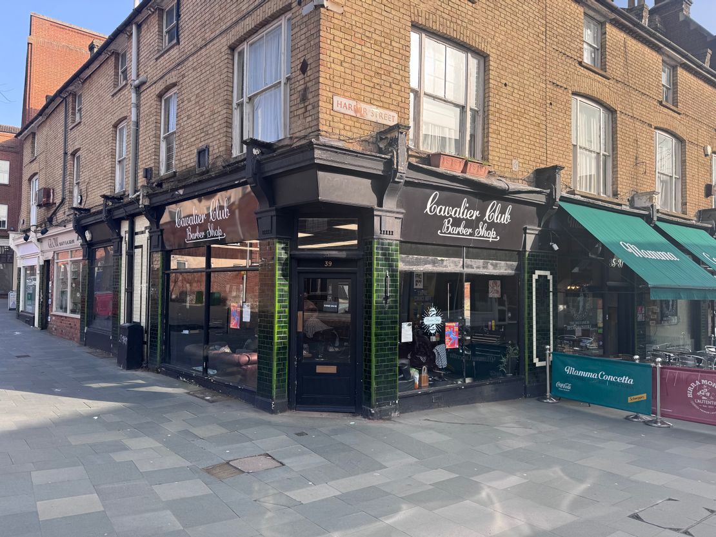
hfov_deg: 71.6
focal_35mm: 24
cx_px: 358
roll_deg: -0.5
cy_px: 268
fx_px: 497
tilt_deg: +0.9
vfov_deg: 56.8
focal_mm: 6.76
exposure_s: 1/1026
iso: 80
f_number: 1.78
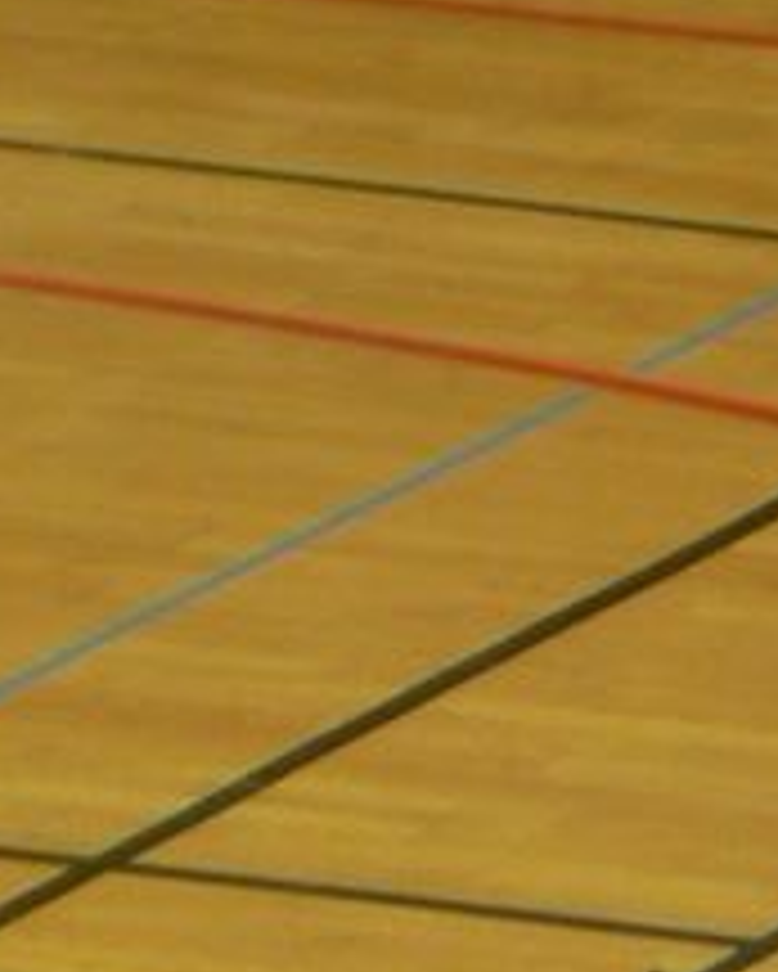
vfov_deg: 2.3
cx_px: 976
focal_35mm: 851
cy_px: 2628
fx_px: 24476
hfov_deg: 1.8
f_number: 3.3
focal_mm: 26.2
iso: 100
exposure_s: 1/30
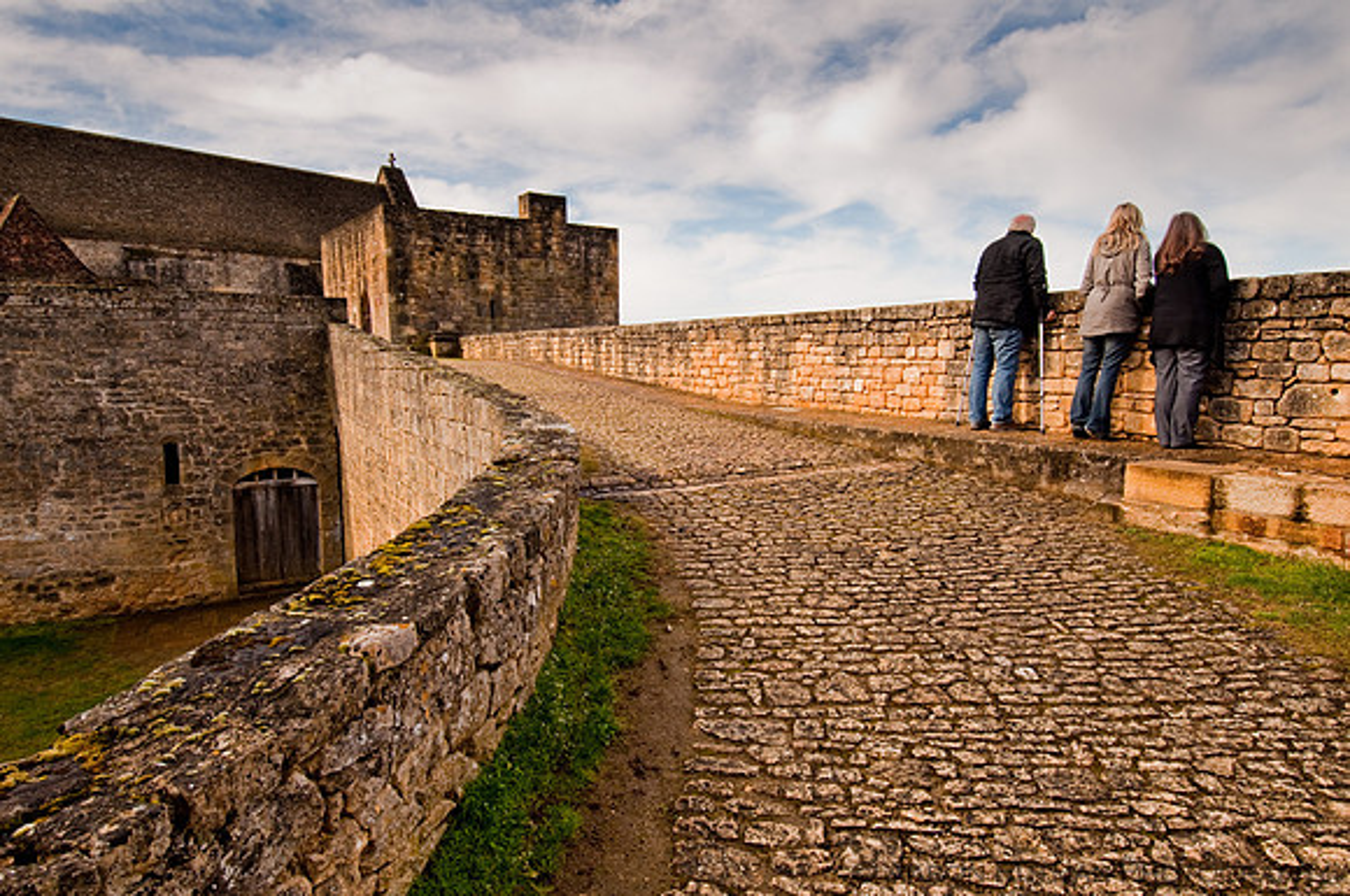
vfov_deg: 59.3
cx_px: 675
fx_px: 786
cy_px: 448
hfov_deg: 81.3
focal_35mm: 21
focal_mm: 14
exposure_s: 1/250
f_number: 8
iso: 200
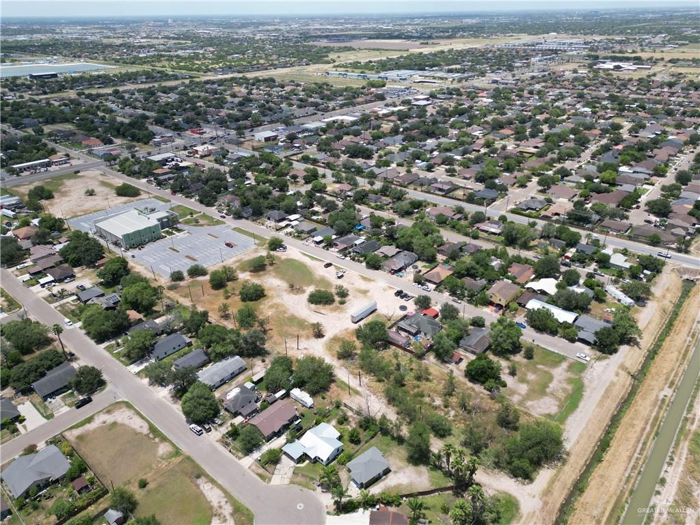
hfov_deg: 71.6
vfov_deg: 56.8
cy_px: 262
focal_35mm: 24
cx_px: 350
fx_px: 485
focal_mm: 6.72
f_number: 1.7
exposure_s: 1/2500
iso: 130
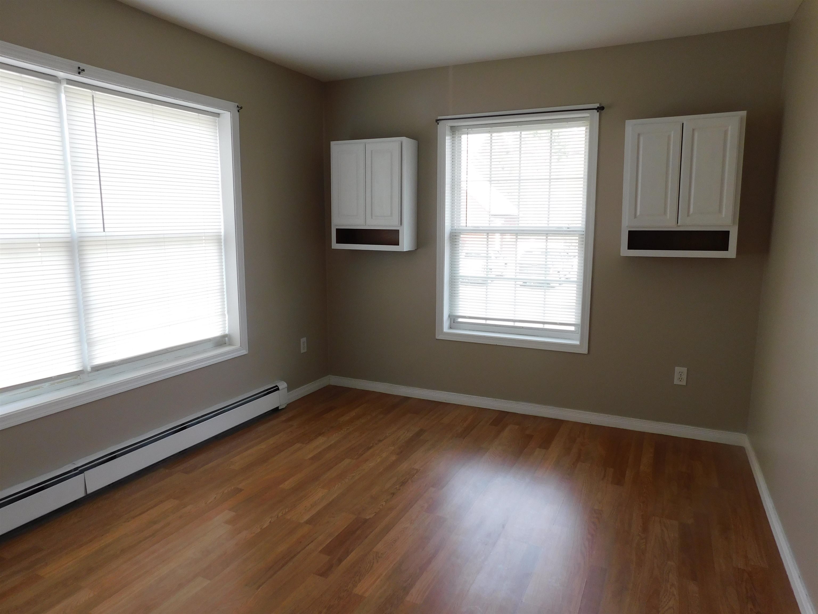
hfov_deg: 73.9
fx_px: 544
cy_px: 307
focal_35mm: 23
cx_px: 409
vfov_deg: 58.9
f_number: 3
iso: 125
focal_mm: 4
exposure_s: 1/80
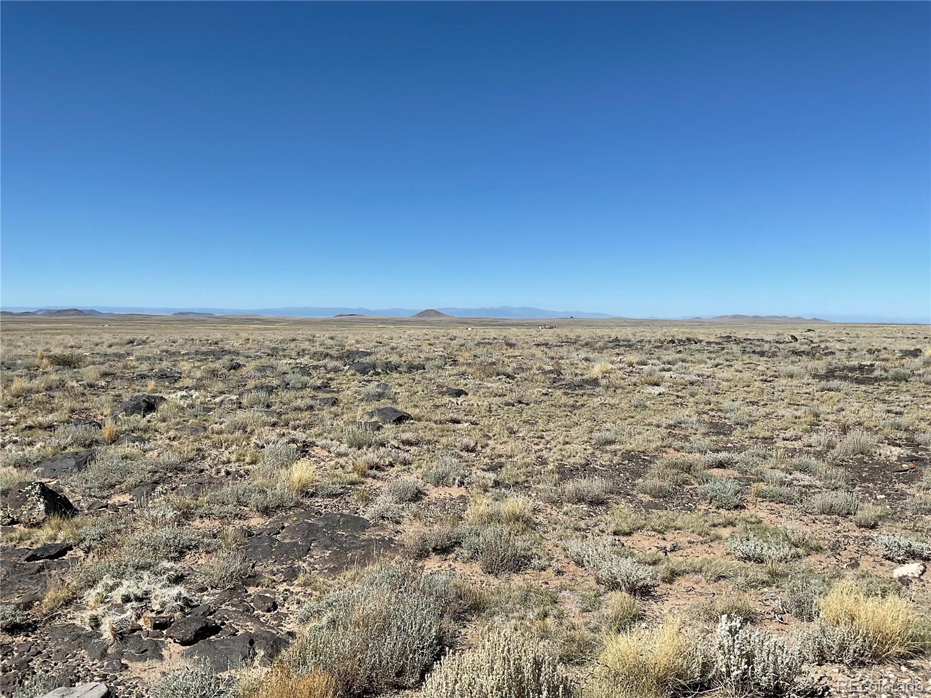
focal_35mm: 29
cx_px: 466
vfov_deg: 48.2
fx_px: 780
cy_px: 349
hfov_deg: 61.7
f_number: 1.8
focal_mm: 3
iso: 16
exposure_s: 1/2667
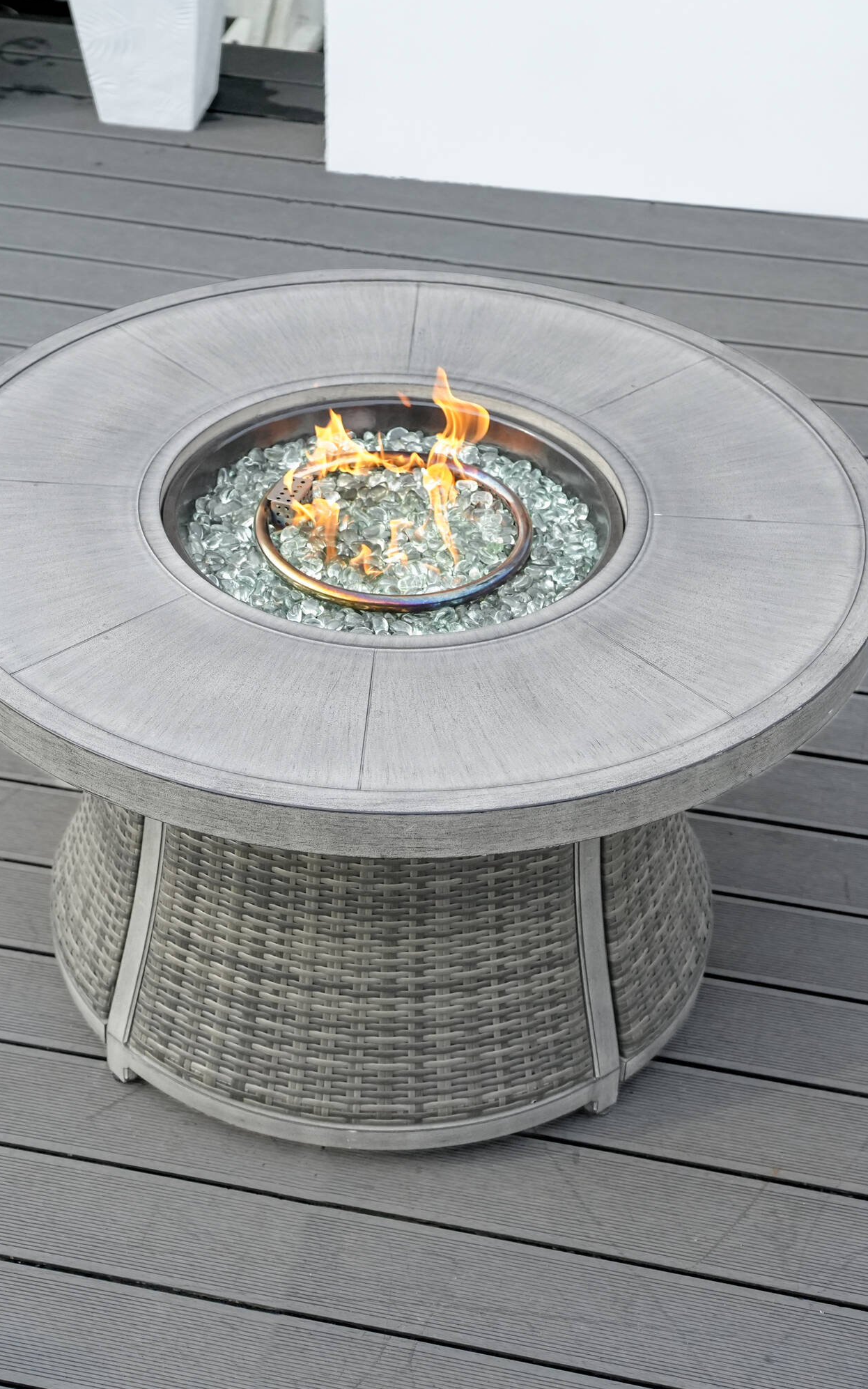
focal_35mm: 69
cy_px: 694
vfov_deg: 29.8
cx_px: 351
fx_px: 2612
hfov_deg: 18.8
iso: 2500
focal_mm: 45
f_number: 2.8
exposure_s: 1/8000
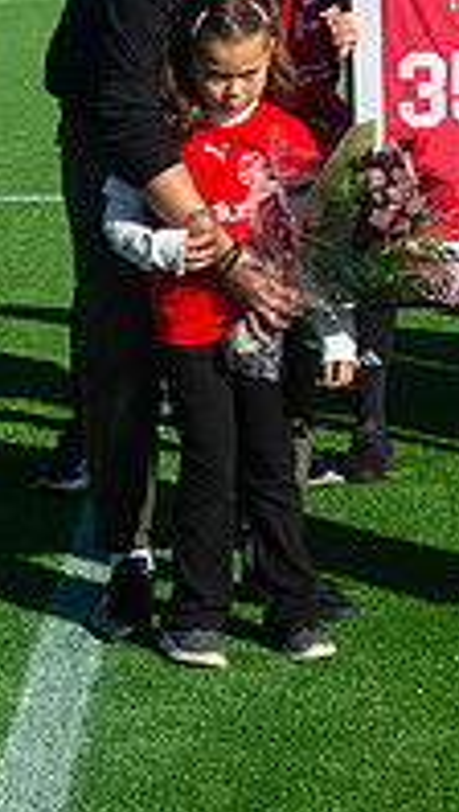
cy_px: 166
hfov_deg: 8.3
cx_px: 389
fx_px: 3167
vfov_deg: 14.5
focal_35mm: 147
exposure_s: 1/1600
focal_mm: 48
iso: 180
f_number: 4
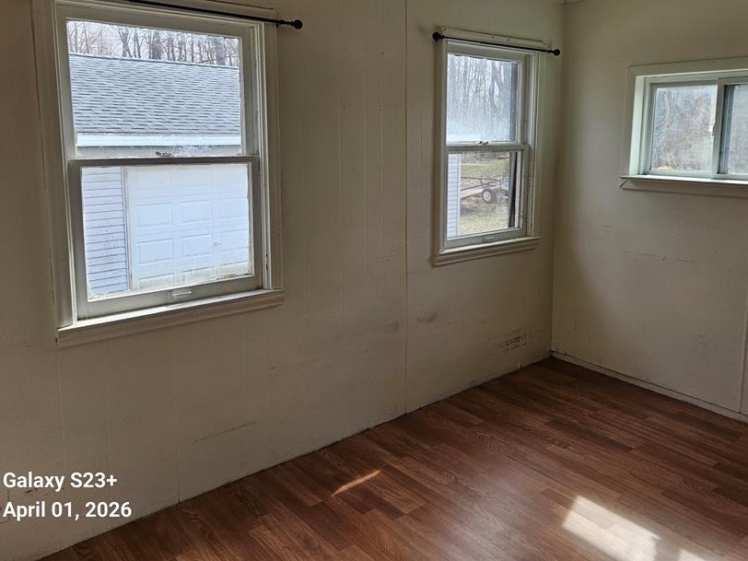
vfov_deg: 47.8
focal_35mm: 29
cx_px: 429
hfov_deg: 61.4
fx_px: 627
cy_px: 209
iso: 40
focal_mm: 5.4
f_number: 1.8
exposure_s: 1/409
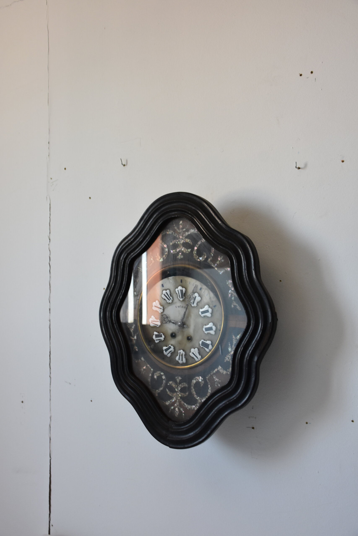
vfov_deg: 53.1
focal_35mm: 36
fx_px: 537
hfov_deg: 36.9
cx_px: 179
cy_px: 268
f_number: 5
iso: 800
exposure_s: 1/100
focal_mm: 24
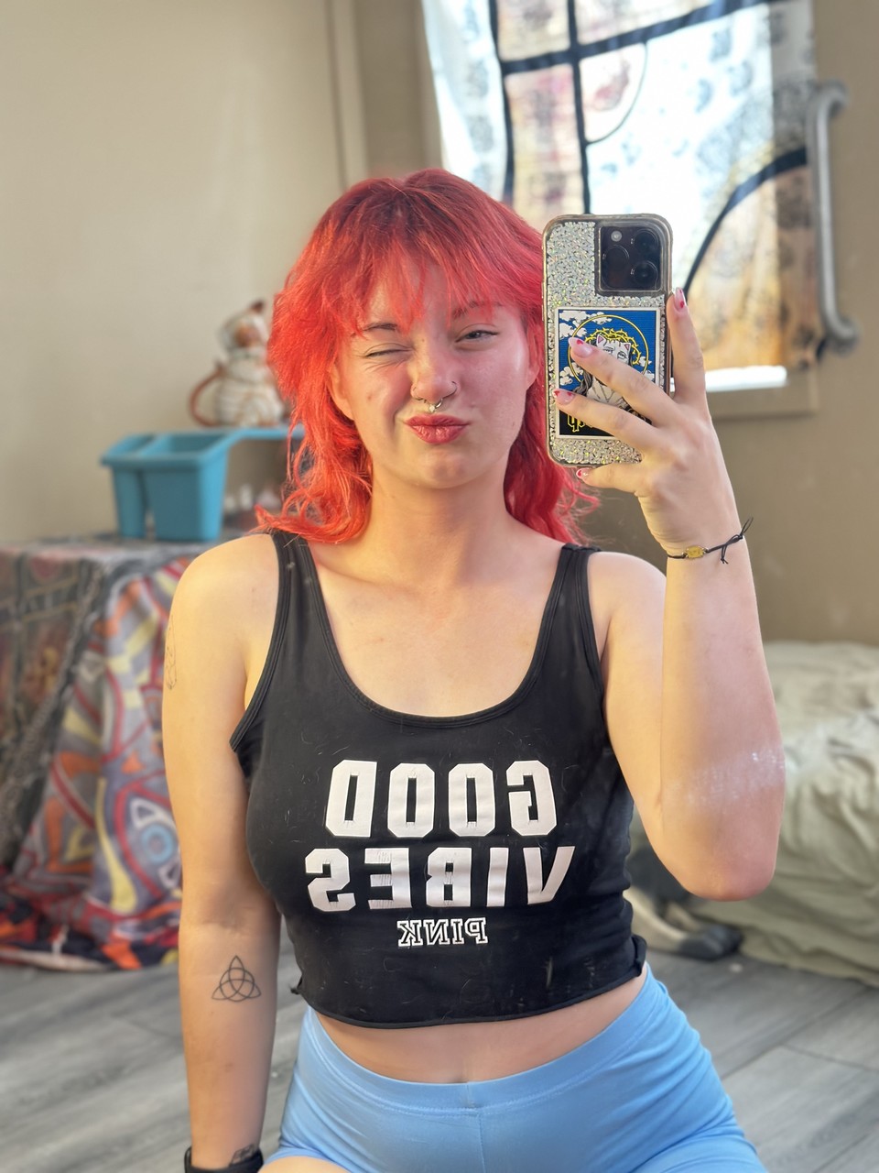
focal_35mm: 48
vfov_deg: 39.7
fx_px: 1625
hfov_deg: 30.3
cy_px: 586
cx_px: 440
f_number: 1.78
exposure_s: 1/33
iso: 320
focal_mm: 6.86
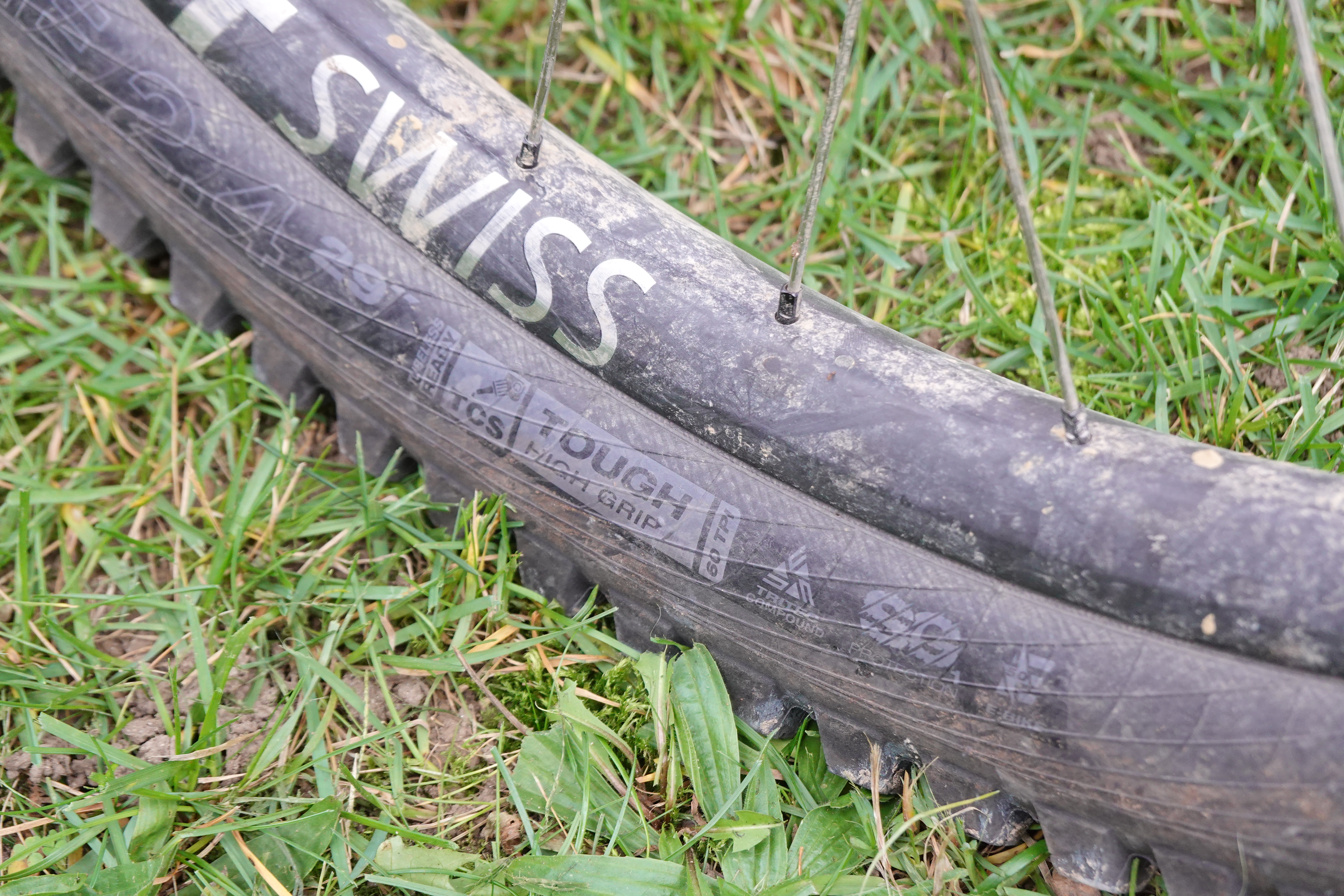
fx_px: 2837
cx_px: 672
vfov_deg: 17.9
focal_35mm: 76
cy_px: 448
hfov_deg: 26.7
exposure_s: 1/320
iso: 640
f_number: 4
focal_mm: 27.98
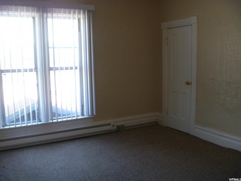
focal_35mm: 35
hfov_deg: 52.6
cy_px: 90
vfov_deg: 40.7
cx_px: 120
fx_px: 244
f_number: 3.5
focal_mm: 6.3
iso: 125
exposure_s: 1/30
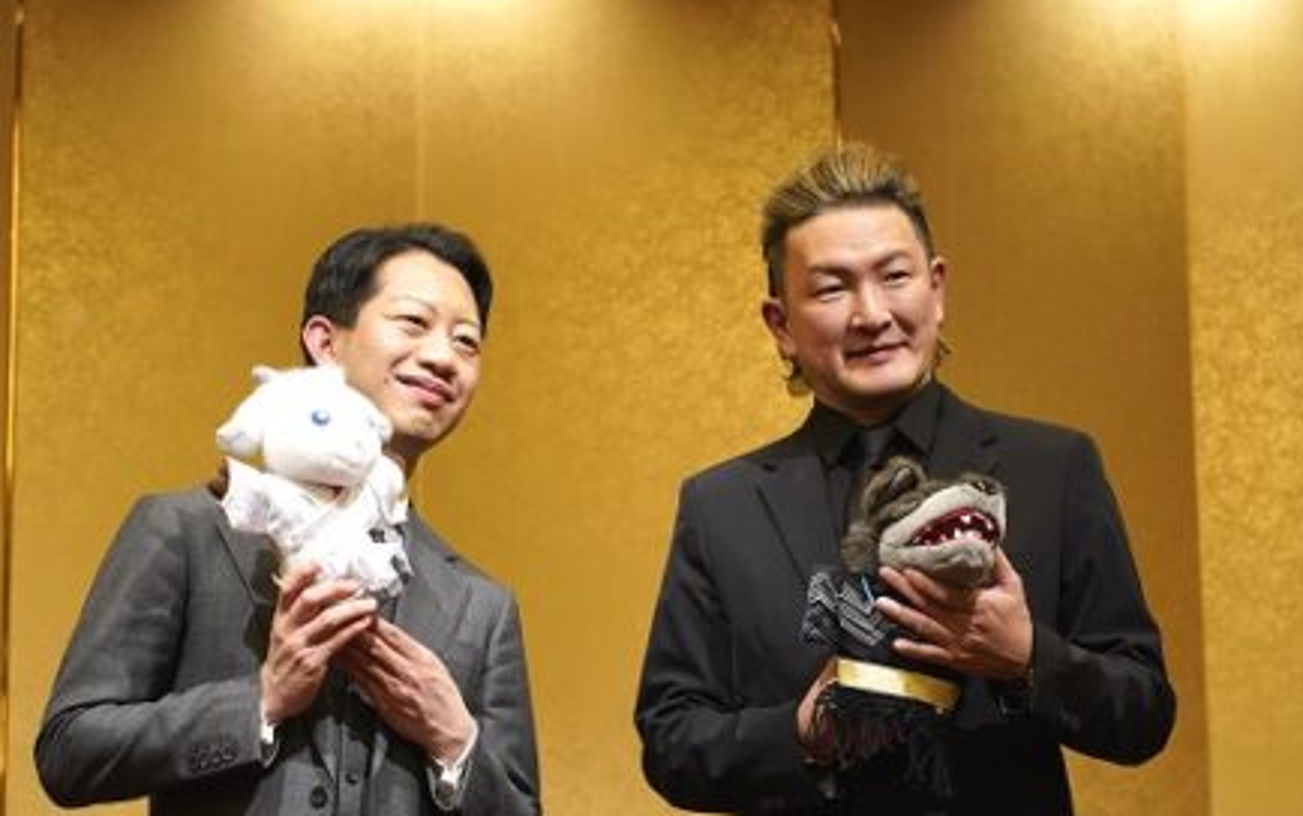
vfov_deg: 13.8
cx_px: 546
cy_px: 516
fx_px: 3376
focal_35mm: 95
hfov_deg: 21.8
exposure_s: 1/160
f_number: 4
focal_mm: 75
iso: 1250
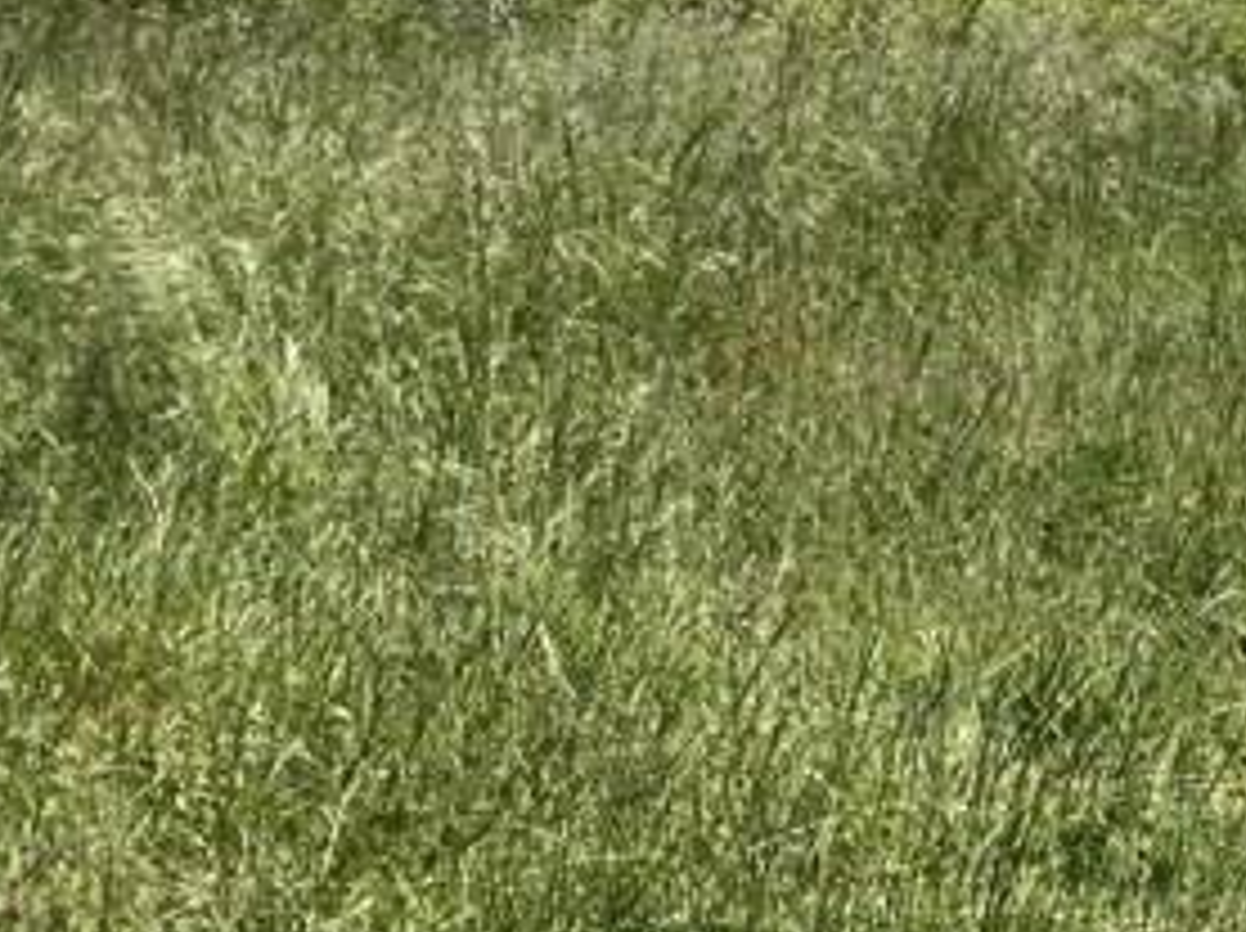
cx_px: 1102
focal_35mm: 81
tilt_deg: +0.7
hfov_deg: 23.6
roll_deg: -0.9
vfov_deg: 17.9
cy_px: 108
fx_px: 2912
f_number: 1.8
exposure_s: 1/2088
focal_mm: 3.99
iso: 20
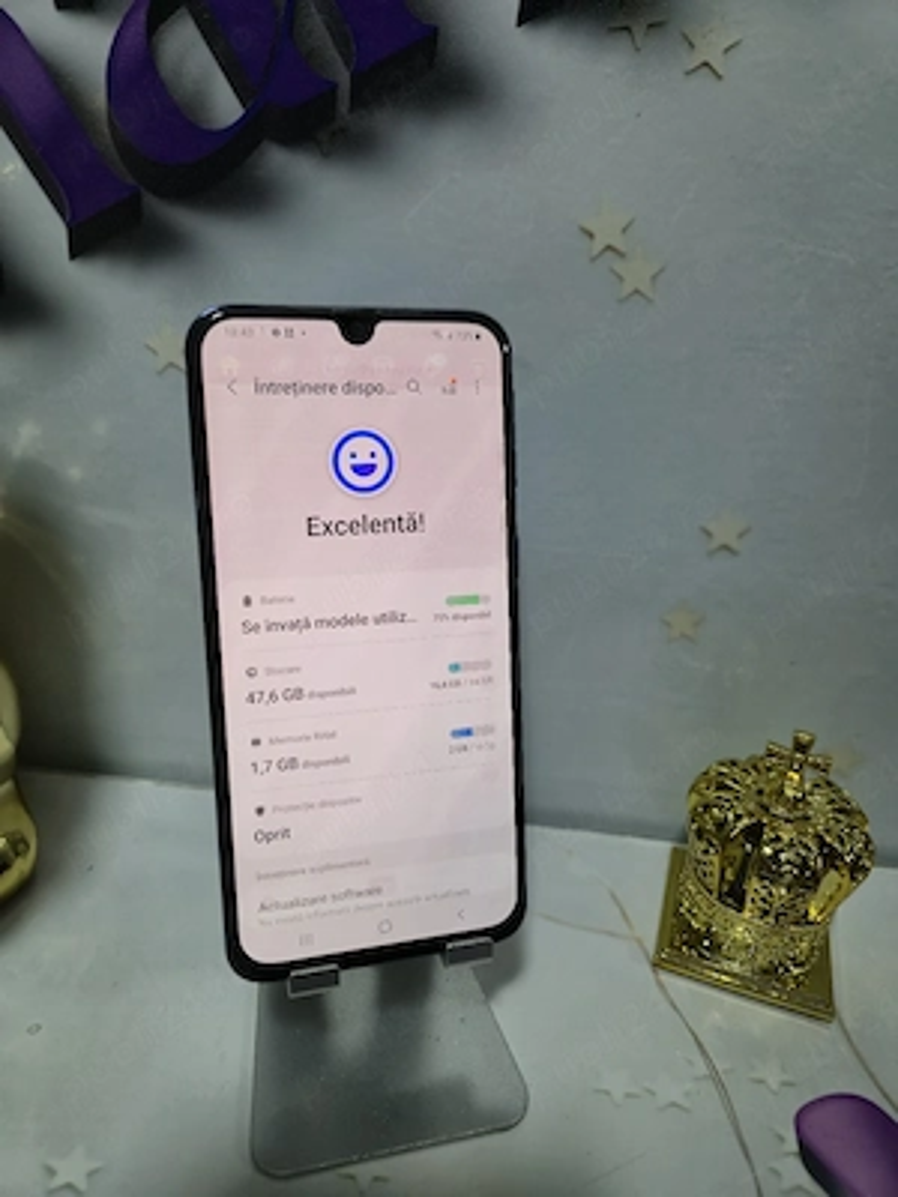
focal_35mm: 23
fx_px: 796
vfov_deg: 73.9
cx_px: 449
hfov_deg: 58.9
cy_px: 598
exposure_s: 1/50.3
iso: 100
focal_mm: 5.4
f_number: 1.8
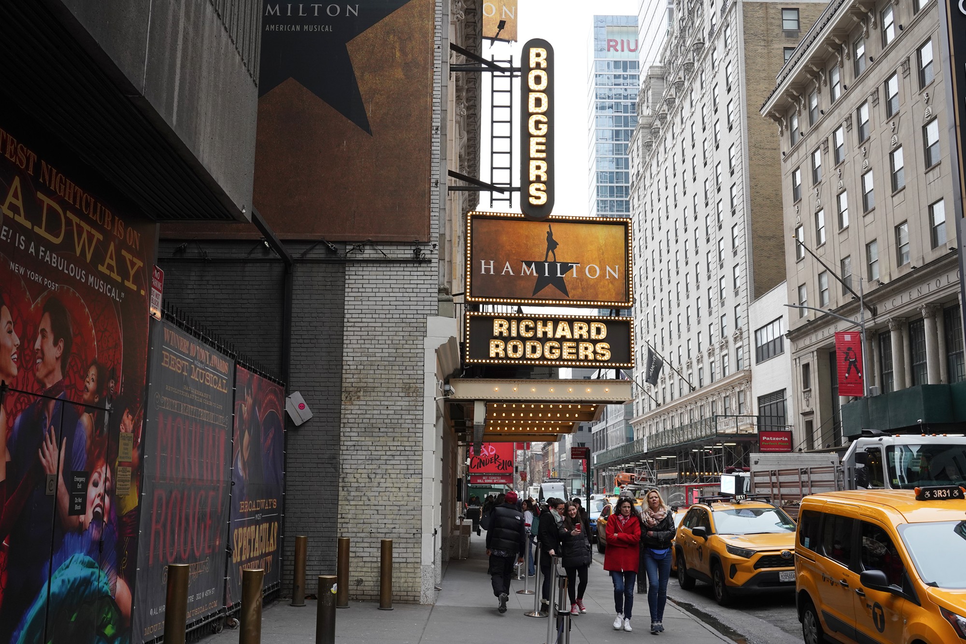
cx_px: 483
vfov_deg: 37.9
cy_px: 322
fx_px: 939
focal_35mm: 35
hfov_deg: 54.4
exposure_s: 1/100
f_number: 11
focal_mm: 35
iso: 800
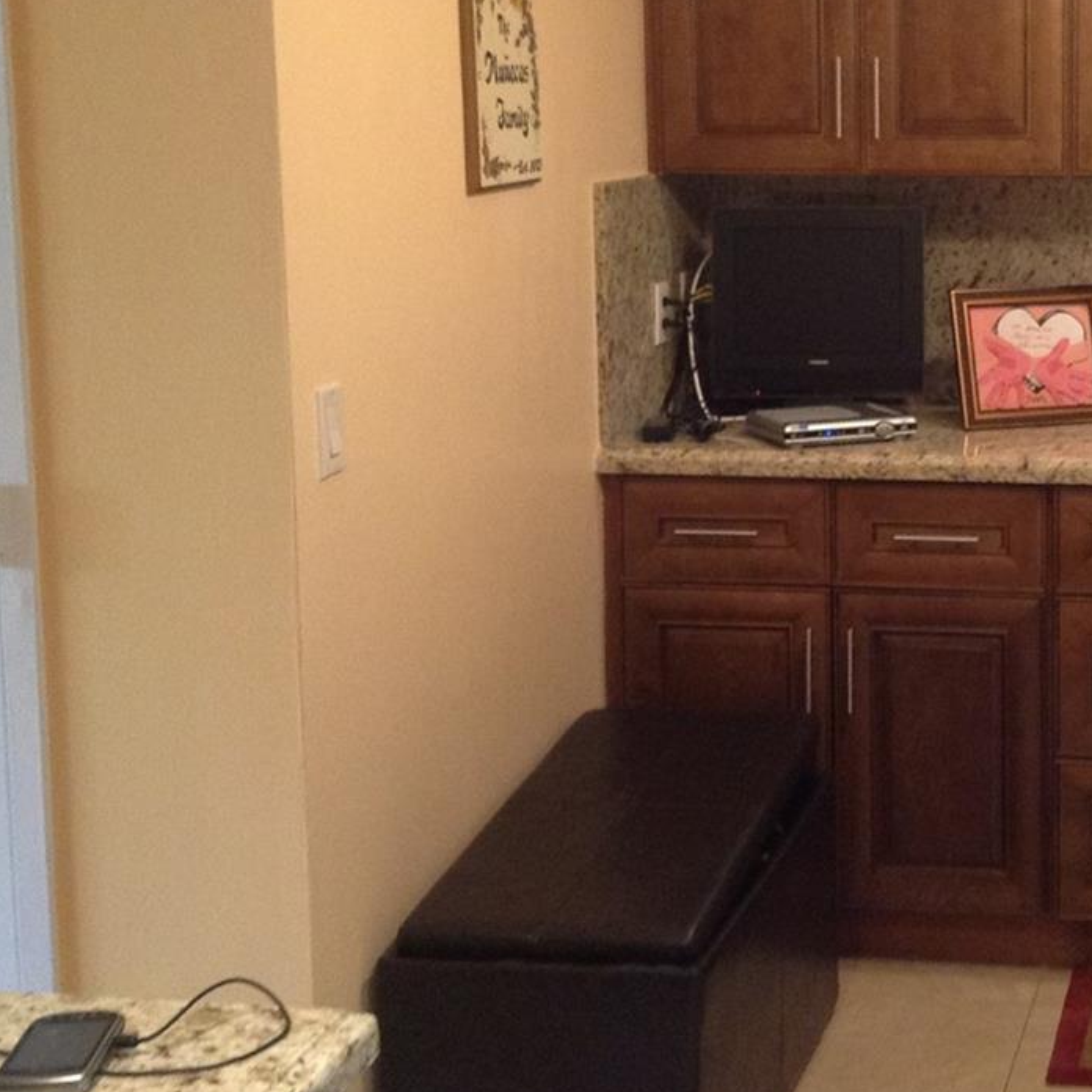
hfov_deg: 23.6
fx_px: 2534
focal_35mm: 71
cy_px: 340
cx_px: 999
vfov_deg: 24.2
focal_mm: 4.28
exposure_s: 1/15
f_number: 2.4
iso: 200
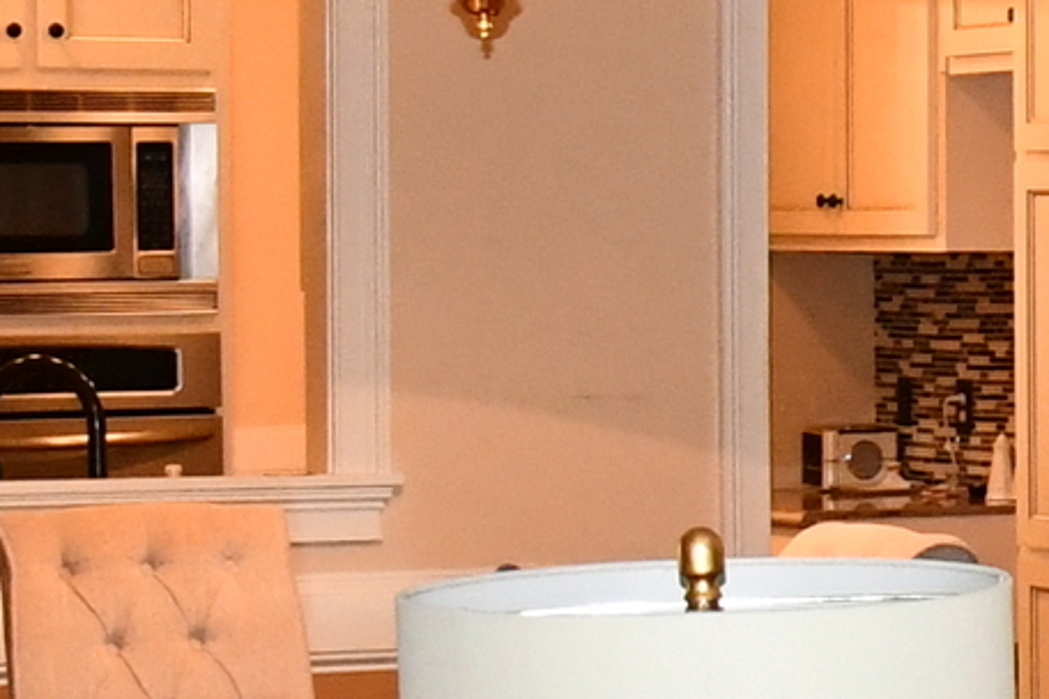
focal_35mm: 182
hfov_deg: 10.2
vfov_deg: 7.5
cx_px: 2312
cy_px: 437
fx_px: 5303
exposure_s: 1/60
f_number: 4
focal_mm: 18
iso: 2500
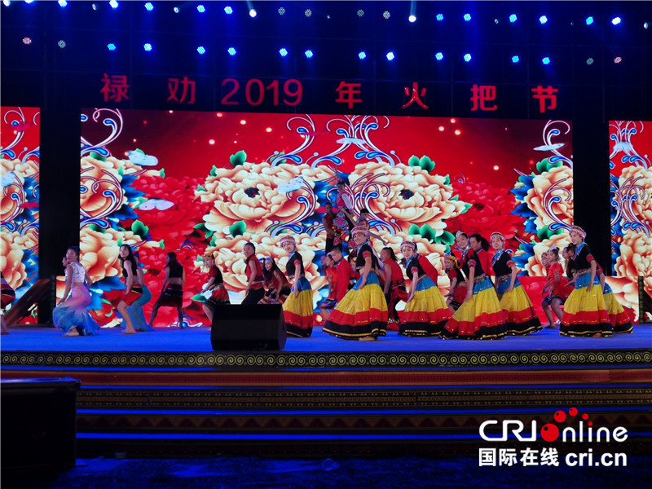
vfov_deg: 27.0
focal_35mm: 54
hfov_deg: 35.5
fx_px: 1017
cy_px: 244
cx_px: 326
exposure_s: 1/181
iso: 50
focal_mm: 5.58
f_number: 1.8
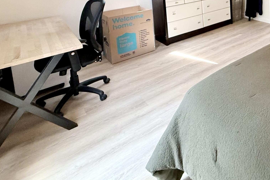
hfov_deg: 54.5
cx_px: 248
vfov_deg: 37.9
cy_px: -15
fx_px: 217
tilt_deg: -6.4
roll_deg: +2.4
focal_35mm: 29
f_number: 2.2
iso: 320
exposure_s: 1/120
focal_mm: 2.22
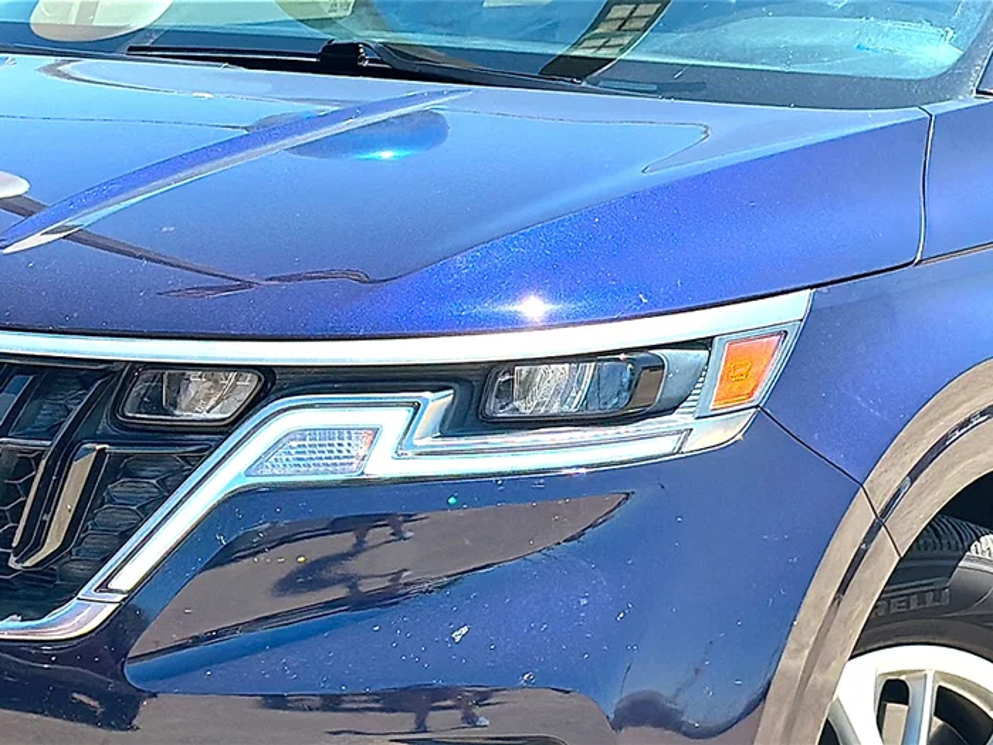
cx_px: 496
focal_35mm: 100
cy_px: 372
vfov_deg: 14.8
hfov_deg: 19.6
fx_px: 2869
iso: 80
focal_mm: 6.86
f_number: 1.78
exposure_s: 1/2825
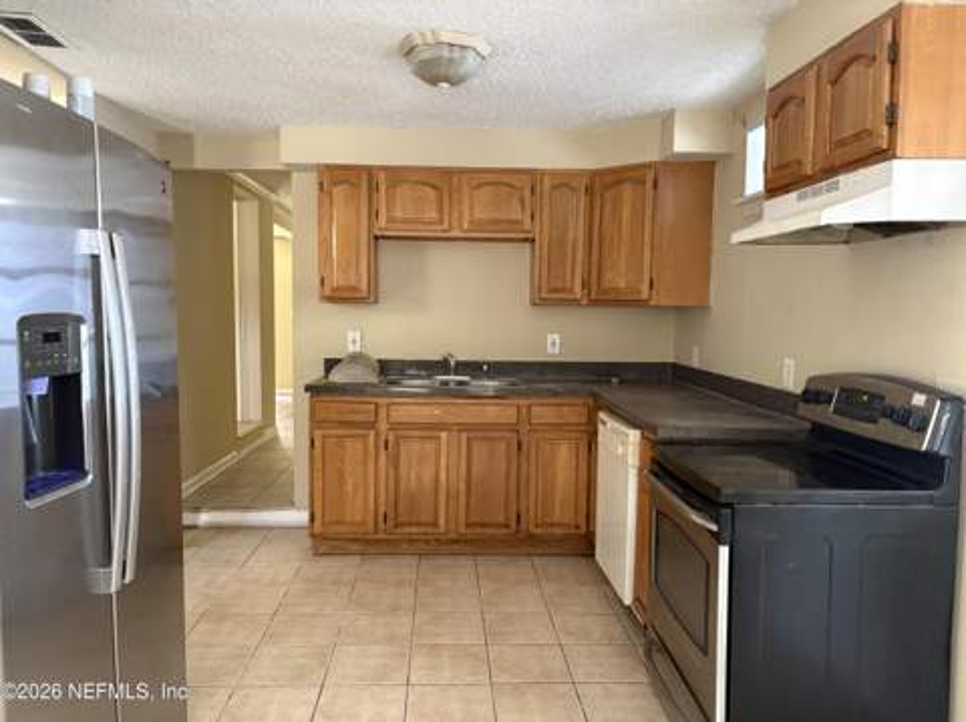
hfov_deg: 67.4
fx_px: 725
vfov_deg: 53.0
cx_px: 483
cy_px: 361
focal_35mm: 26
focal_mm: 5.96
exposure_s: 1/43
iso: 500
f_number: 1.6
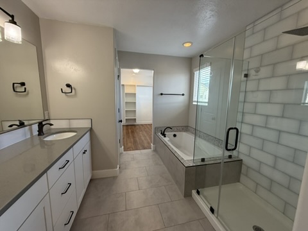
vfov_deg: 85.7
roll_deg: -1.2
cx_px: 154
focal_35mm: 14
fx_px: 125
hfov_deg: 102.1
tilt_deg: -8.0
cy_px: 116
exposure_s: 1/120
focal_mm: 2.22
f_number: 2.2
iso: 160
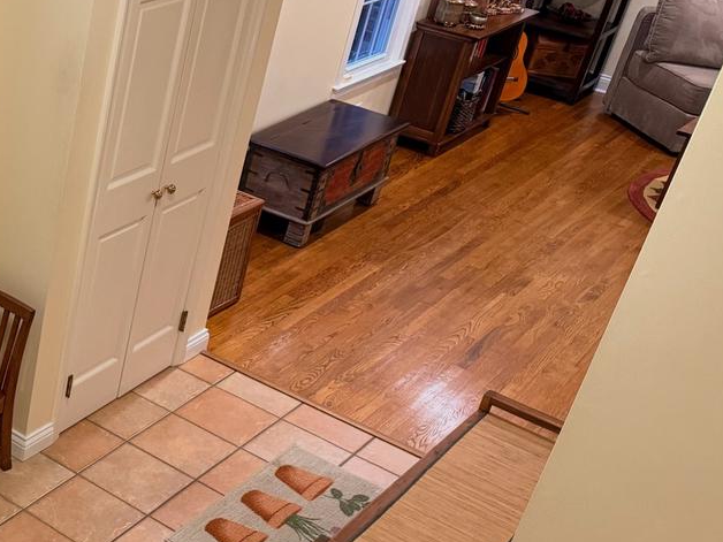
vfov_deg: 26.3
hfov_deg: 31.1
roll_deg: -4.8
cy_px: 385
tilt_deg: -33.1
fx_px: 1149
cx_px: -70
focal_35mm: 55
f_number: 1.78
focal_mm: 6.76
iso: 320
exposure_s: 1/60
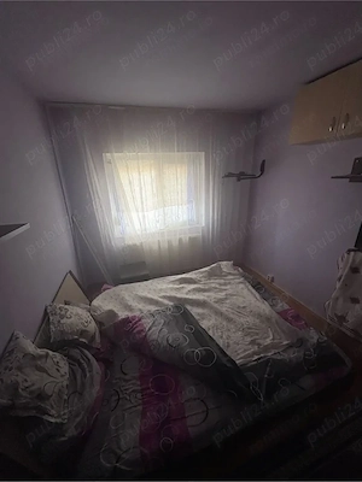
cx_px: 181
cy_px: 241
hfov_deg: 85.7
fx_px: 195
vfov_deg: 102.1
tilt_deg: -17.8
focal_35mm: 14
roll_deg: +1.9
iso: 200
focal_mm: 2.22
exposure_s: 1/50
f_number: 2.2
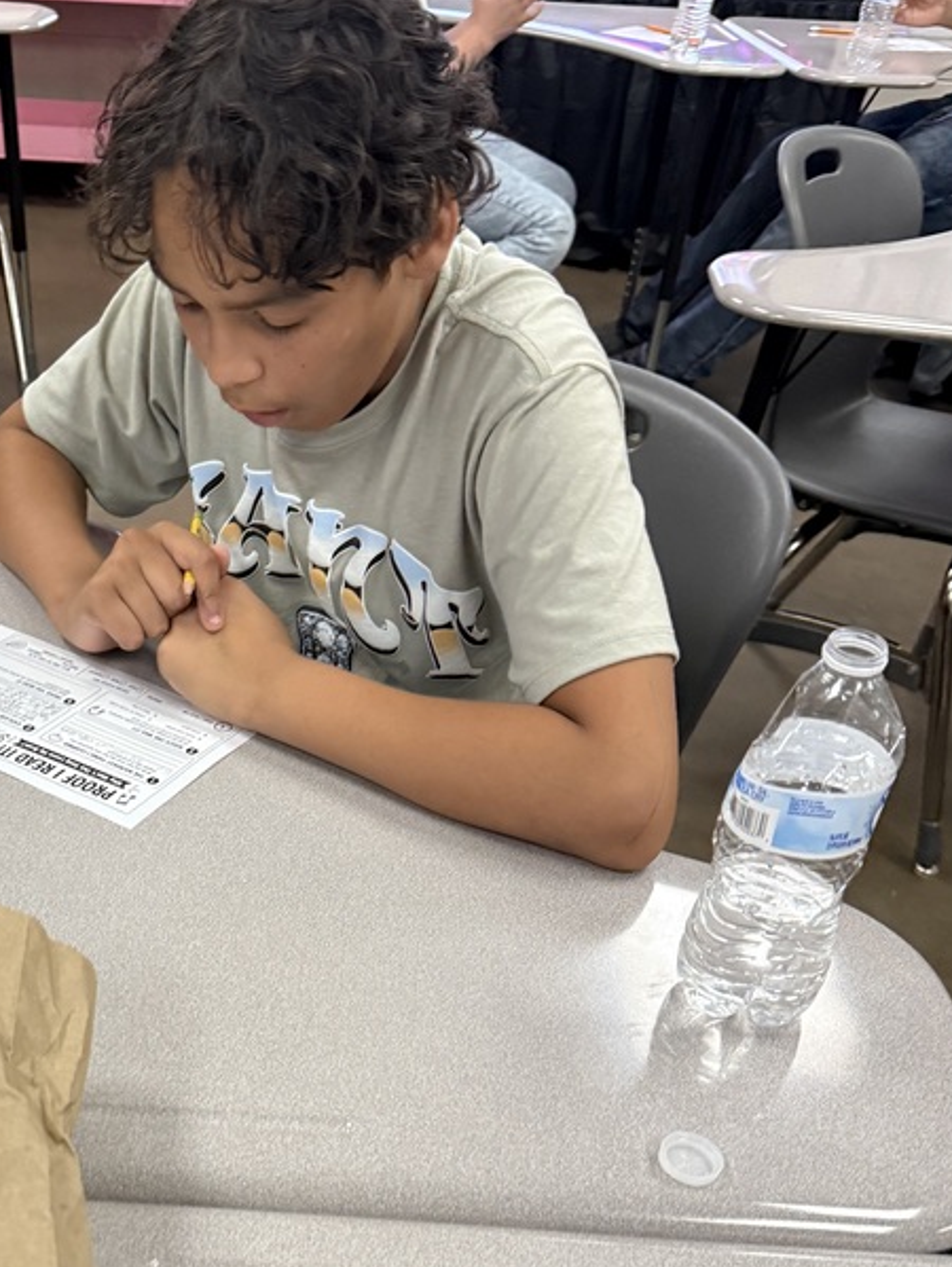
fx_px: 1502
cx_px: 169
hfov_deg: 34.0
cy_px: 901
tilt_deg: -39.2
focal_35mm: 41
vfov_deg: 44.7
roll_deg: -3.3
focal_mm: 6.76
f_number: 1.78
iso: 320
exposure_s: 1/60
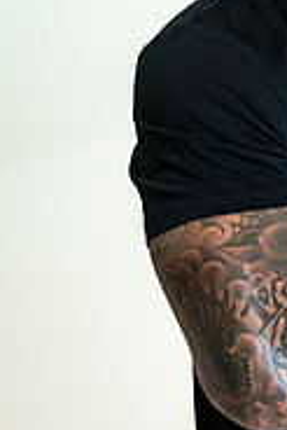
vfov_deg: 9.9
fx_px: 2482
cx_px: 292
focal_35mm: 208
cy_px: 105
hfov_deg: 6.6
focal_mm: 85
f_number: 4
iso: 320
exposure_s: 1/160
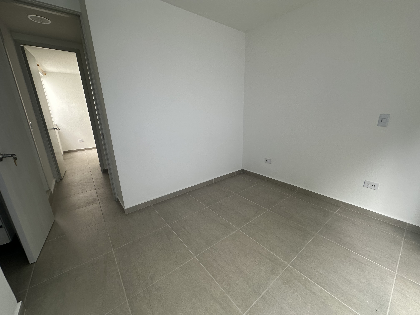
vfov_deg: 85.7
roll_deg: +2.5
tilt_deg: -13.8
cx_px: 210
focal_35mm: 14
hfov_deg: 102.1
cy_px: 158
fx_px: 170
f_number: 2.2
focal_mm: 2.22
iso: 80
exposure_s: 1/99
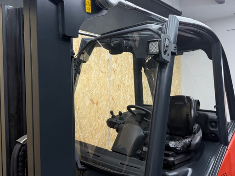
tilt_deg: +2.0
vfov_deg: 46.7
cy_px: 78
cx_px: 110
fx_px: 204
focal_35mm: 30
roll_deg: -0.8
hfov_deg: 59.9
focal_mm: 6.76
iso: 200
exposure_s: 1/121
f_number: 1.78
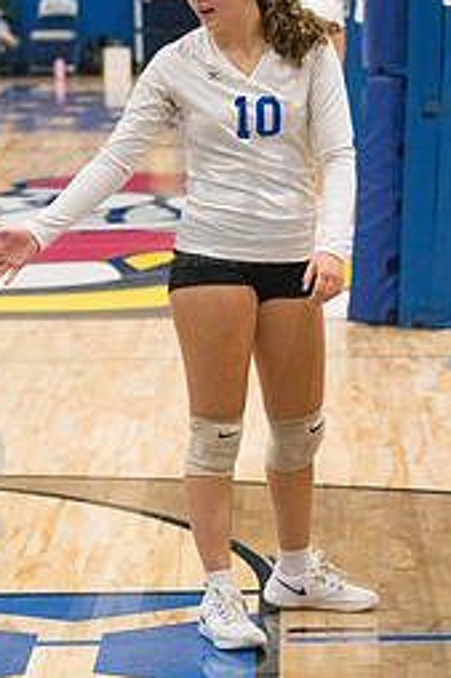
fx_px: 3330
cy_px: 192
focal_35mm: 177
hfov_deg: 7.7
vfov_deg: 11.6
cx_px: 235
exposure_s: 1/1600
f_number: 4.5
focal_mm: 100
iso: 10000
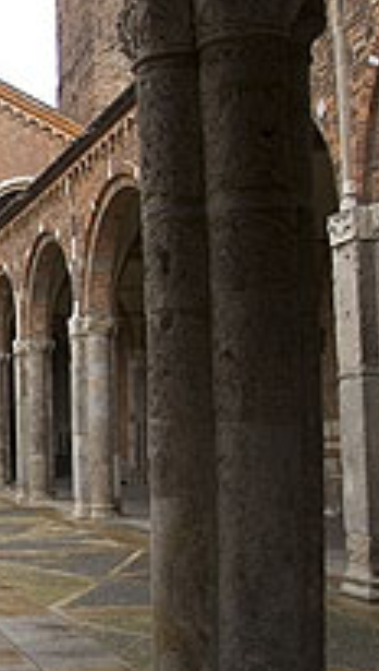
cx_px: -196
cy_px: 398
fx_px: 978
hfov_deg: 19.1
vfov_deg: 37.7
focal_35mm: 55
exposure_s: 1/60
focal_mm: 16
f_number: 8
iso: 100
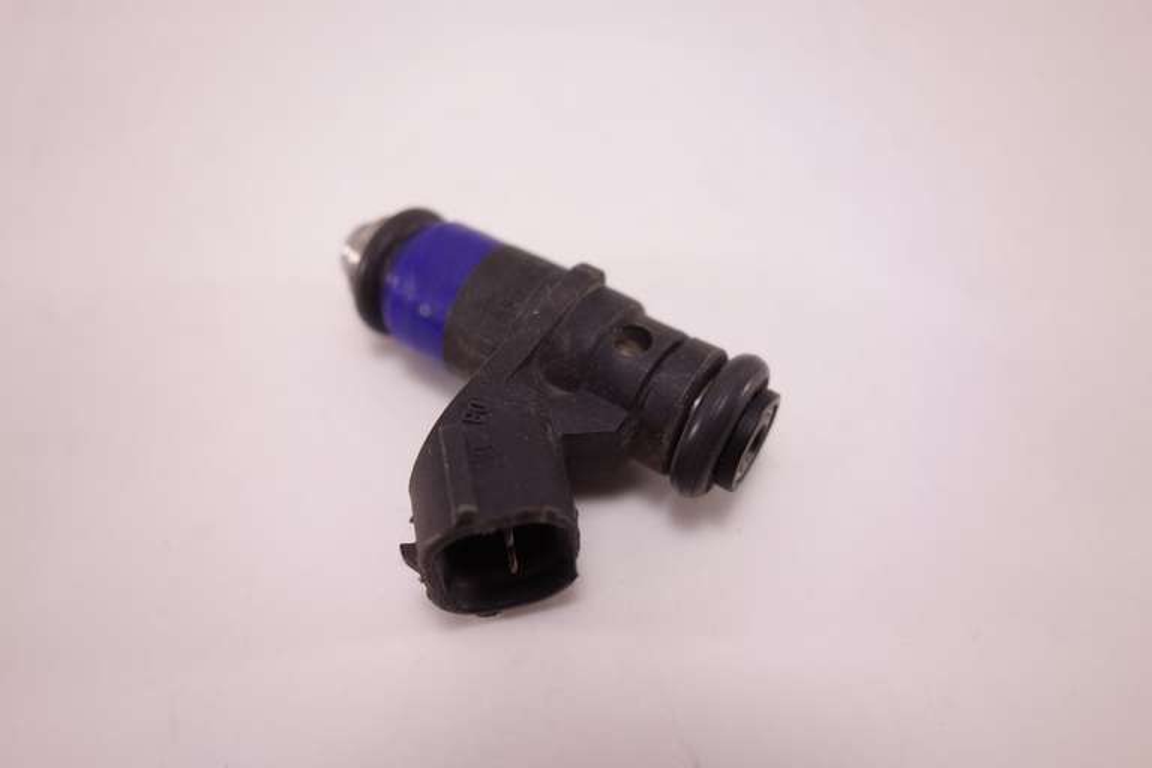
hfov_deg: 65.5
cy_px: 384
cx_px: 576
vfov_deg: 46.4
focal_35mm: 28
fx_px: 896
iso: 125
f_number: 2.8
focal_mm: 10.4
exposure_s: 1/100
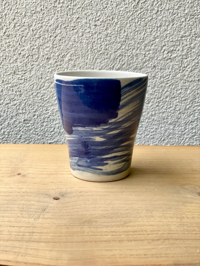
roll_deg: -1.6
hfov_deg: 28.0
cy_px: 133
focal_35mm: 52
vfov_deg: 36.8
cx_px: 100
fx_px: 401
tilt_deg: -13.4
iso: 25
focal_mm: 6
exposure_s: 1/161
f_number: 2
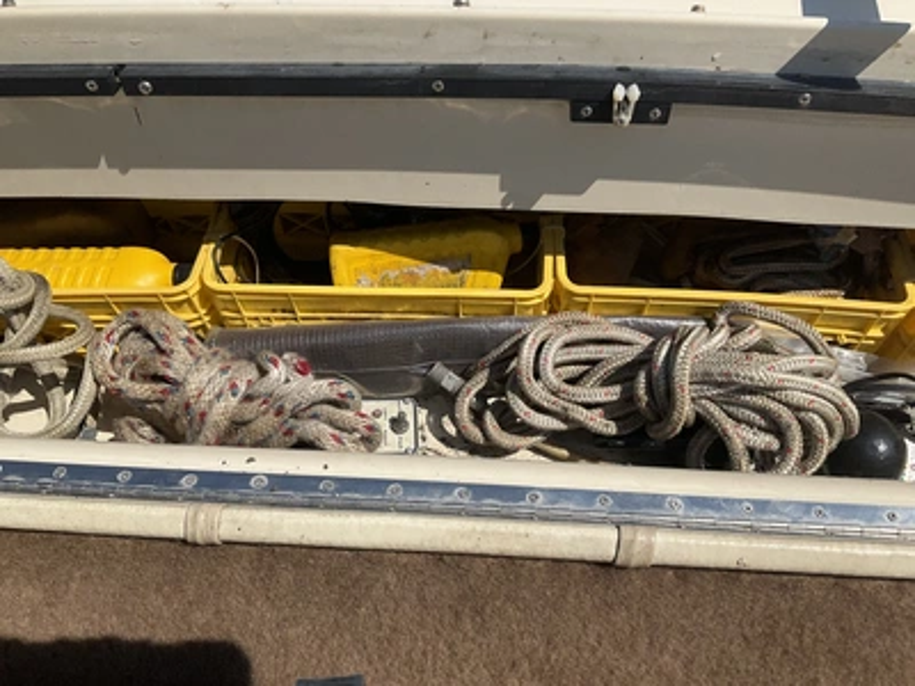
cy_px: 343
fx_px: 767
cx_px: 458
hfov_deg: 61.7
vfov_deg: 48.2
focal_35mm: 29
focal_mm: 3
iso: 25
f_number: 1.8
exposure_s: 1/2801
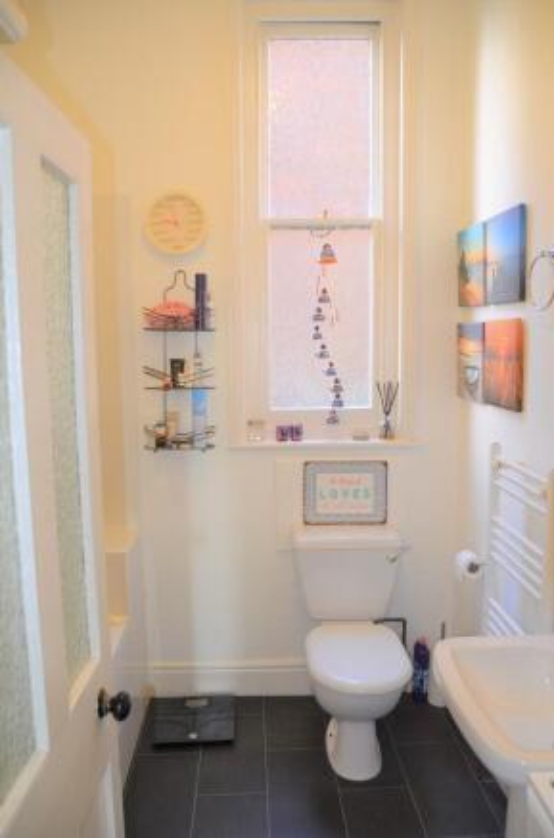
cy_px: 419
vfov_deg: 67.5
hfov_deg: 47.7
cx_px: 277
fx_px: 627
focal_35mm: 27
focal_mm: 18
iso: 800
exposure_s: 1/60
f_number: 3.5
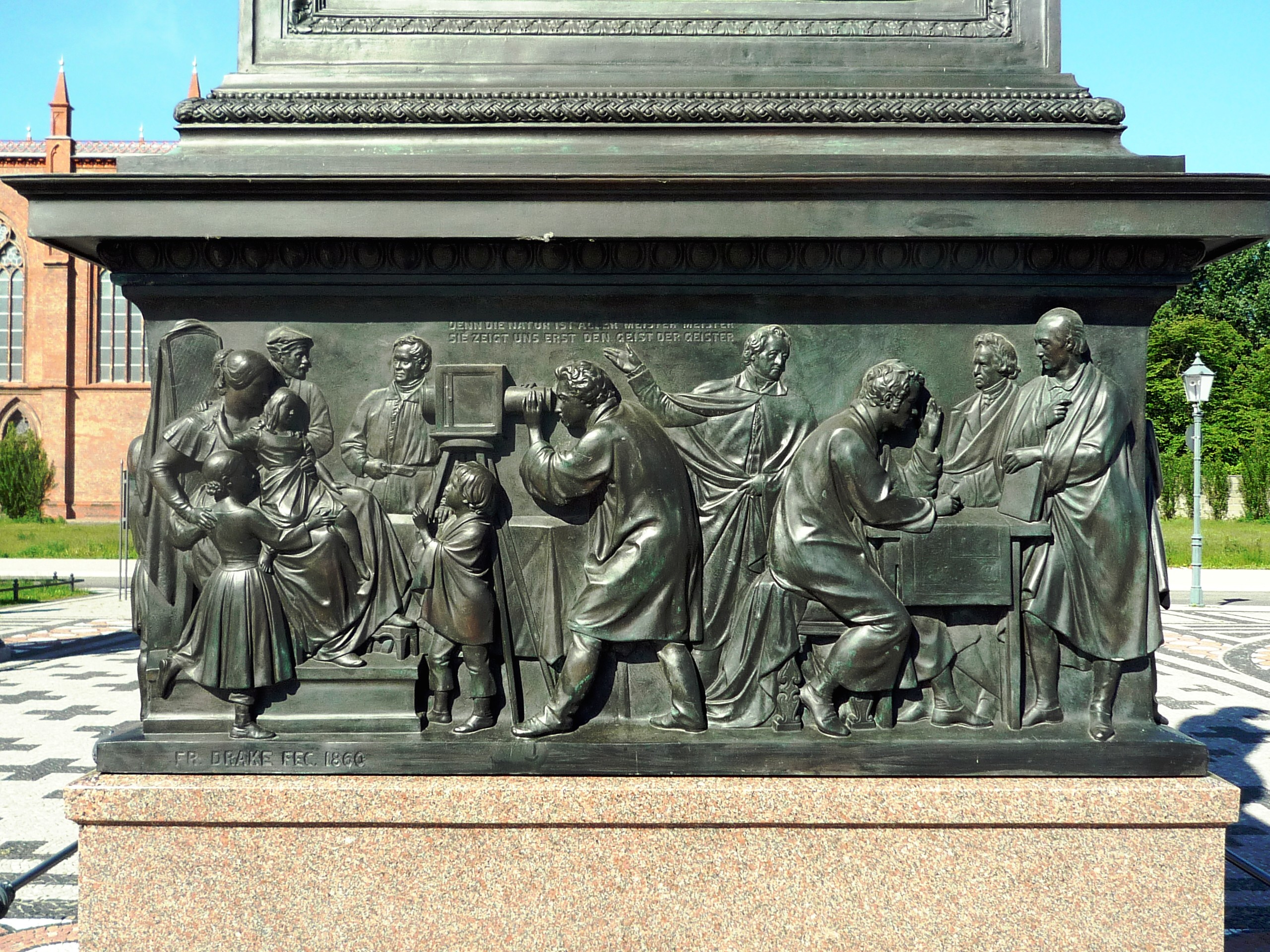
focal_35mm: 38
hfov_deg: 49.0
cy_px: 476
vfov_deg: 37.7
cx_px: 635
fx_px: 1394
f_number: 3.5
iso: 100
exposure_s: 1/500
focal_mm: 4.7
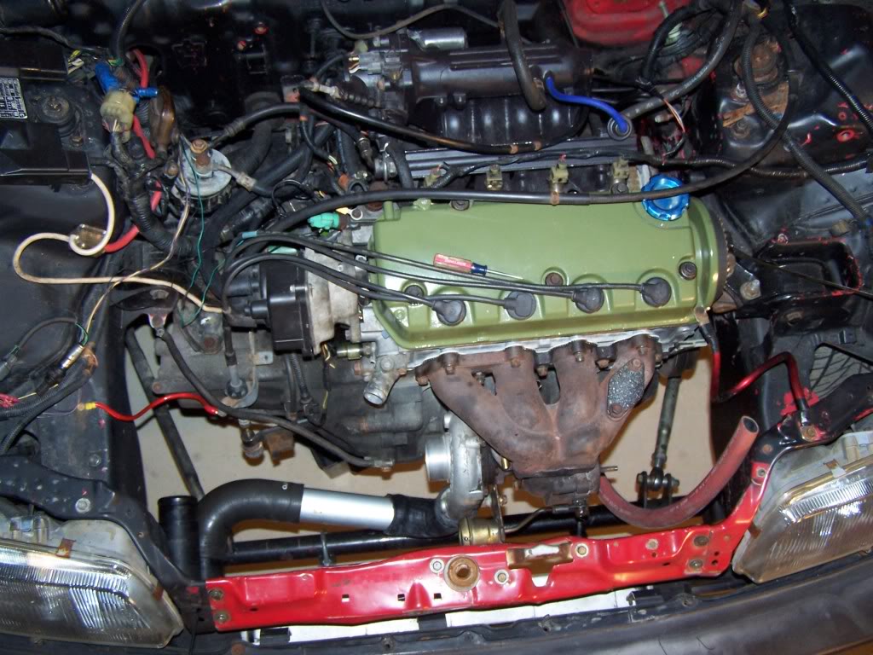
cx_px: 436
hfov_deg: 49.0
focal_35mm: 38
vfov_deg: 37.7
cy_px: 328
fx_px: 958
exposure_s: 1/60
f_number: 2.8
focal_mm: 6.3
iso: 140
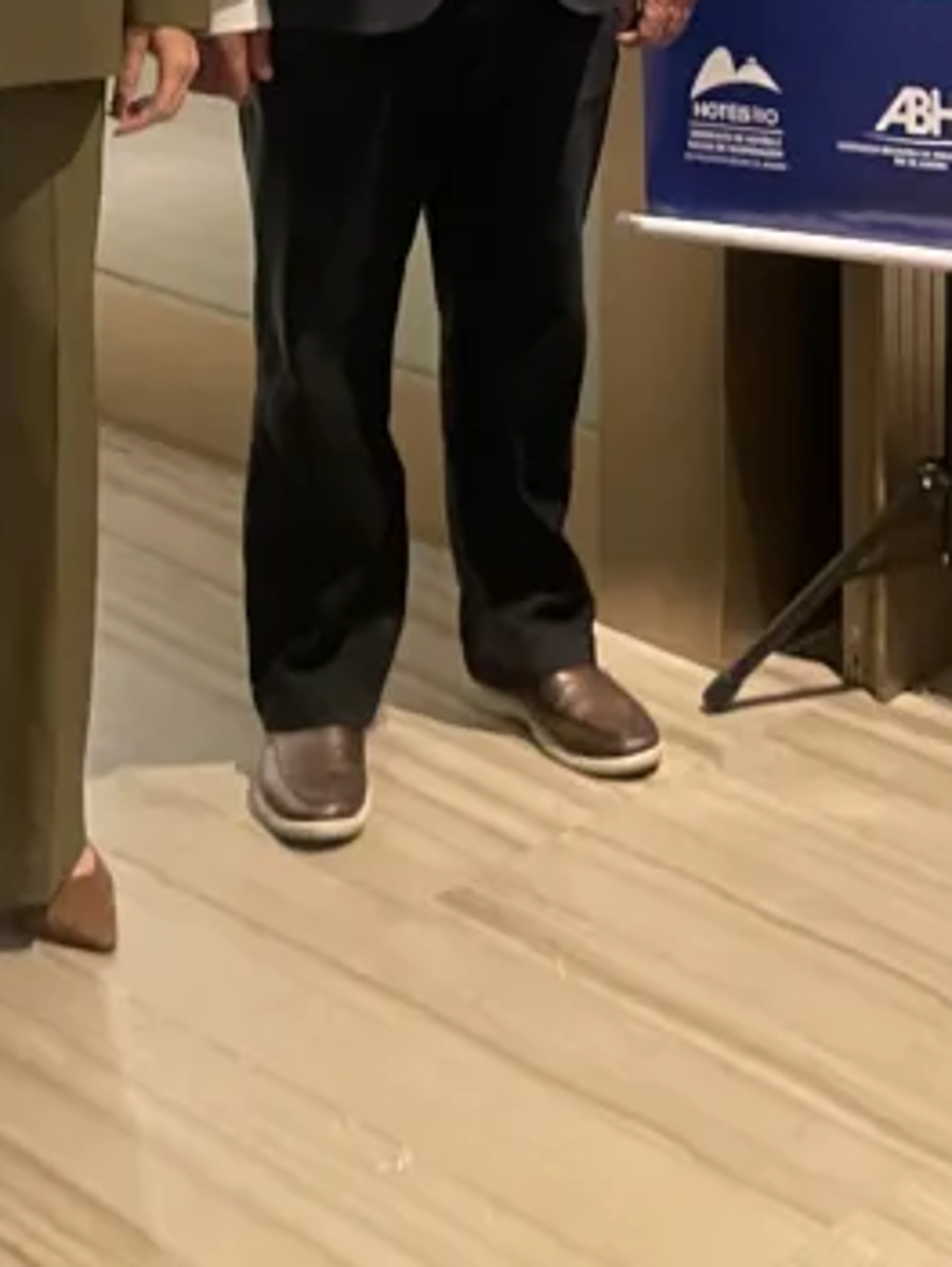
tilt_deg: -0.3
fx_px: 2783
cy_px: -471
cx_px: 814
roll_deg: -0.1
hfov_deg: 19.1
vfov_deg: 22.4
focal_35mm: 76
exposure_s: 1/30
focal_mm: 4.2
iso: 1000
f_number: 1.6
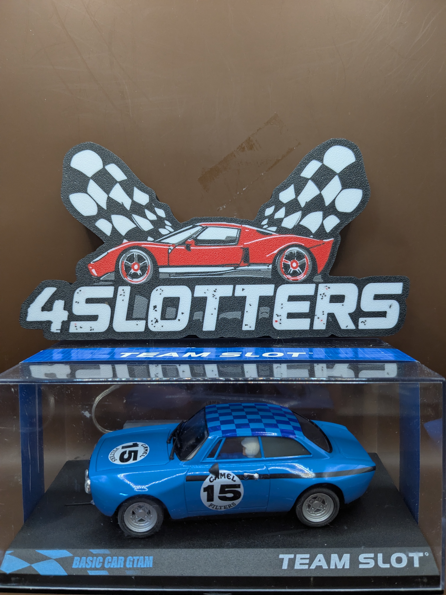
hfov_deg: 51.4
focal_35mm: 27
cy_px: 298
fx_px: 464
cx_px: 223
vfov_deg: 65.3
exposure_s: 1/25
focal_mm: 4.38
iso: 148
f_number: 1.73
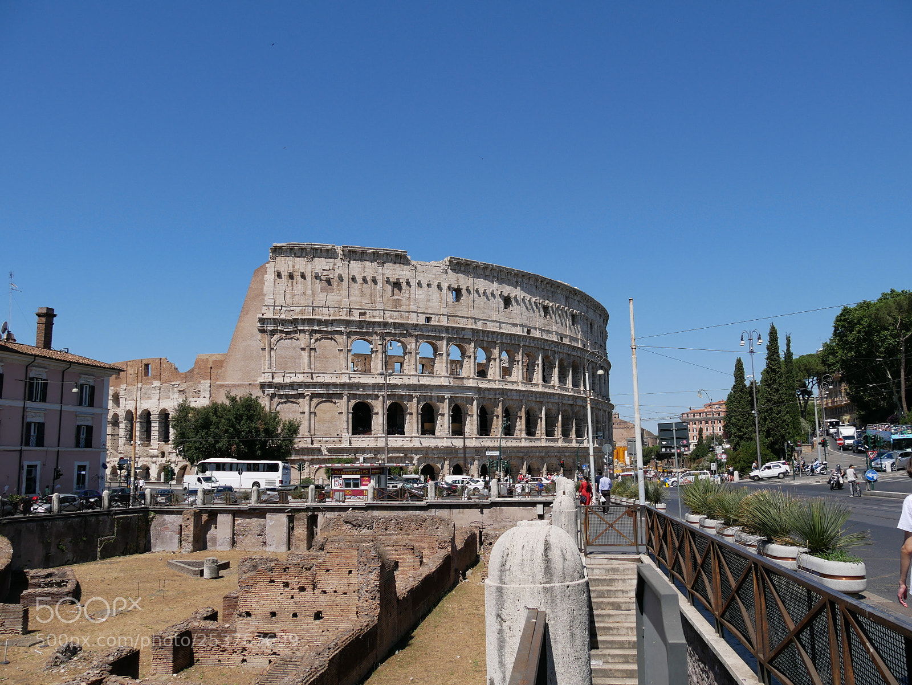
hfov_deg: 63.4
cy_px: 342
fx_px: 738
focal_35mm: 28
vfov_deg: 49.8
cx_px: 456
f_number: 6.3
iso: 200
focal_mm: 14
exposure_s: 1/1000
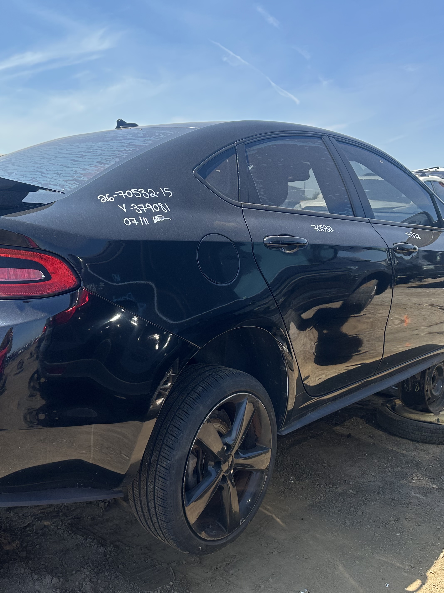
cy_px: 295
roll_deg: -1.0
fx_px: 581
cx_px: 146
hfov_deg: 41.2
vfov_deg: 54.0
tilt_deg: -6.5
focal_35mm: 34
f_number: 1.78
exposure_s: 1/1880
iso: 80
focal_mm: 6.86
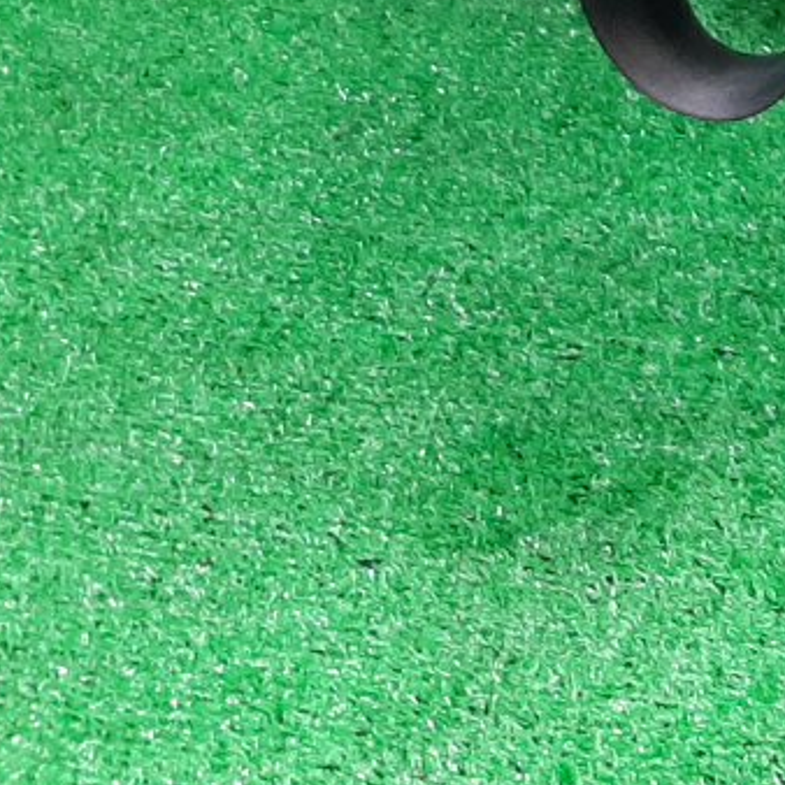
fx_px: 2514
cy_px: -381
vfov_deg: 16.3
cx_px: 1157
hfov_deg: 16.3
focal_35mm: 98
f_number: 1.7
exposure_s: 1/50
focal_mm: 3.93
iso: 197
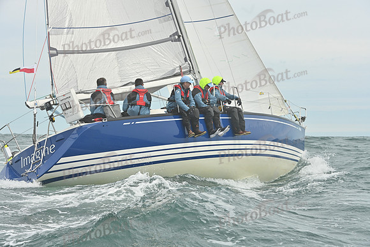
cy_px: 124
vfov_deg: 19.5
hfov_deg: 28.8
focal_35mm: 70
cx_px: 185
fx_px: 720
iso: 320
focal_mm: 70
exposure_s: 1/1250
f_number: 8
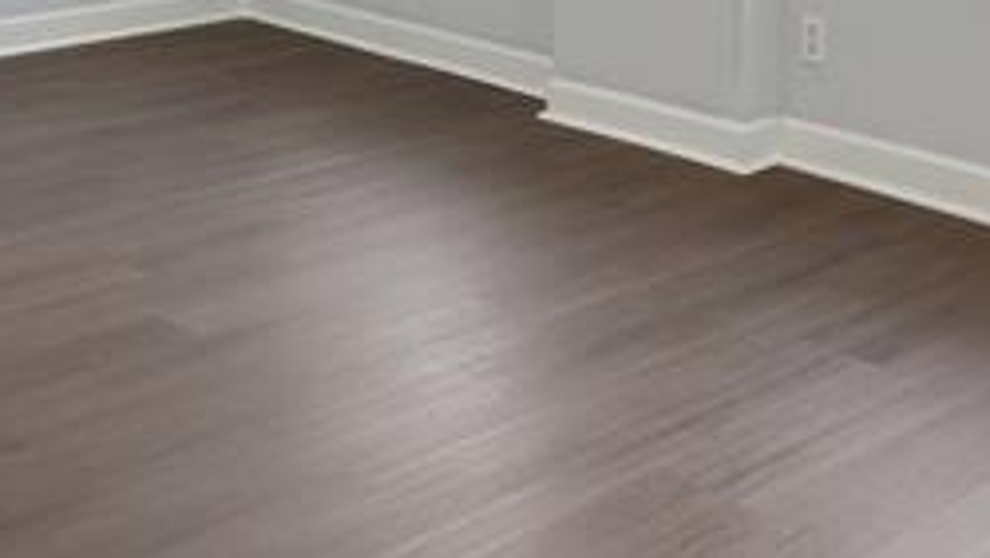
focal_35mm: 60
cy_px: -307
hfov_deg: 34.9
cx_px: 459
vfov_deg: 17.7
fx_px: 1576
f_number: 8
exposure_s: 1/40
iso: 400
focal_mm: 14
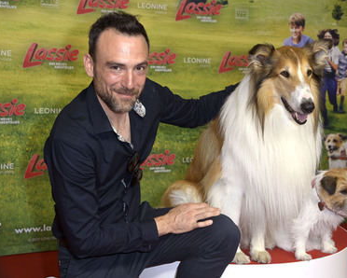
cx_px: 192
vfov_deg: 30.3
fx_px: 514
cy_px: 139
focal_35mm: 50
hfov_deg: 37.3
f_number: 5.6
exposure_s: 1/250
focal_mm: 44
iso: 640
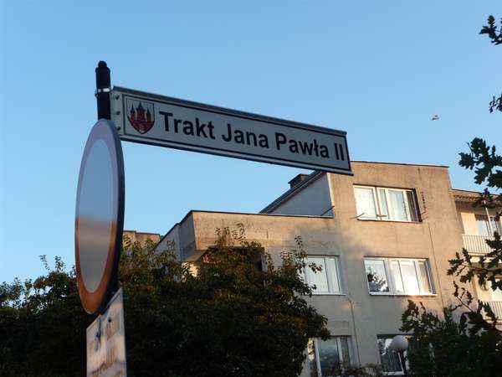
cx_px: 251
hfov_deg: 38.2
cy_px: 188
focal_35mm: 50
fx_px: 725
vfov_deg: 29.1
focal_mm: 8.5
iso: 100
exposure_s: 1/250
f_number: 4.2
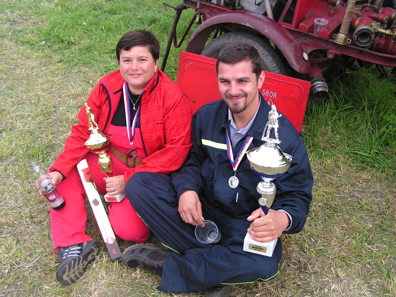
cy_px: 148
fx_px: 435
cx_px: 198
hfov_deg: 49.0
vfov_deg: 37.7
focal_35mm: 38
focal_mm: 6.4
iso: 64
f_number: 3.2
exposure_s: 1/100
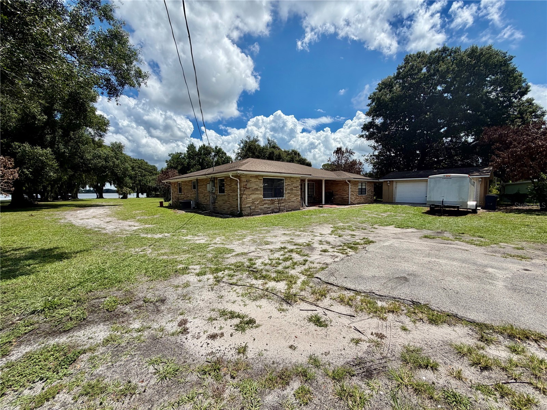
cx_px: 274
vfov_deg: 85.7
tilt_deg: -3.9
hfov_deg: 102.1
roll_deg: +0.1
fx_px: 221
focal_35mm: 14
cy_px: 205
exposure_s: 1/1339
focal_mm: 2.22
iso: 20
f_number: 2.2
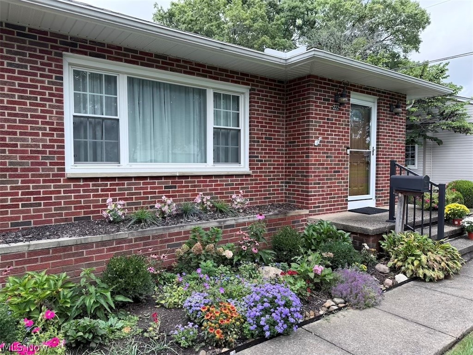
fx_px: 328
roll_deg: -0.2
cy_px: 178
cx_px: 236
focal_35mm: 24
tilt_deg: -2.1
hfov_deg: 71.6
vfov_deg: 56.8
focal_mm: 6.76
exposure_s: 1/920
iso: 80
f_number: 1.78
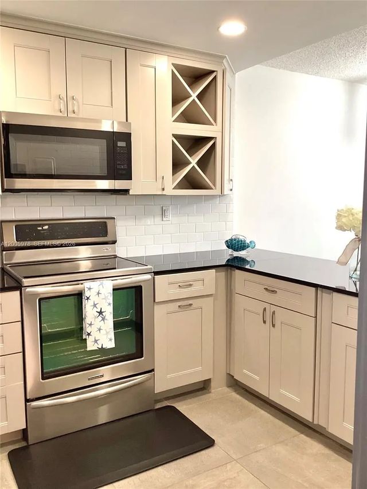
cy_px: 244
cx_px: 184
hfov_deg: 45.5
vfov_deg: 58.3
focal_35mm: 31
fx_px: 438
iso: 80
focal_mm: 3.3
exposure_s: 1/60
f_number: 2.4
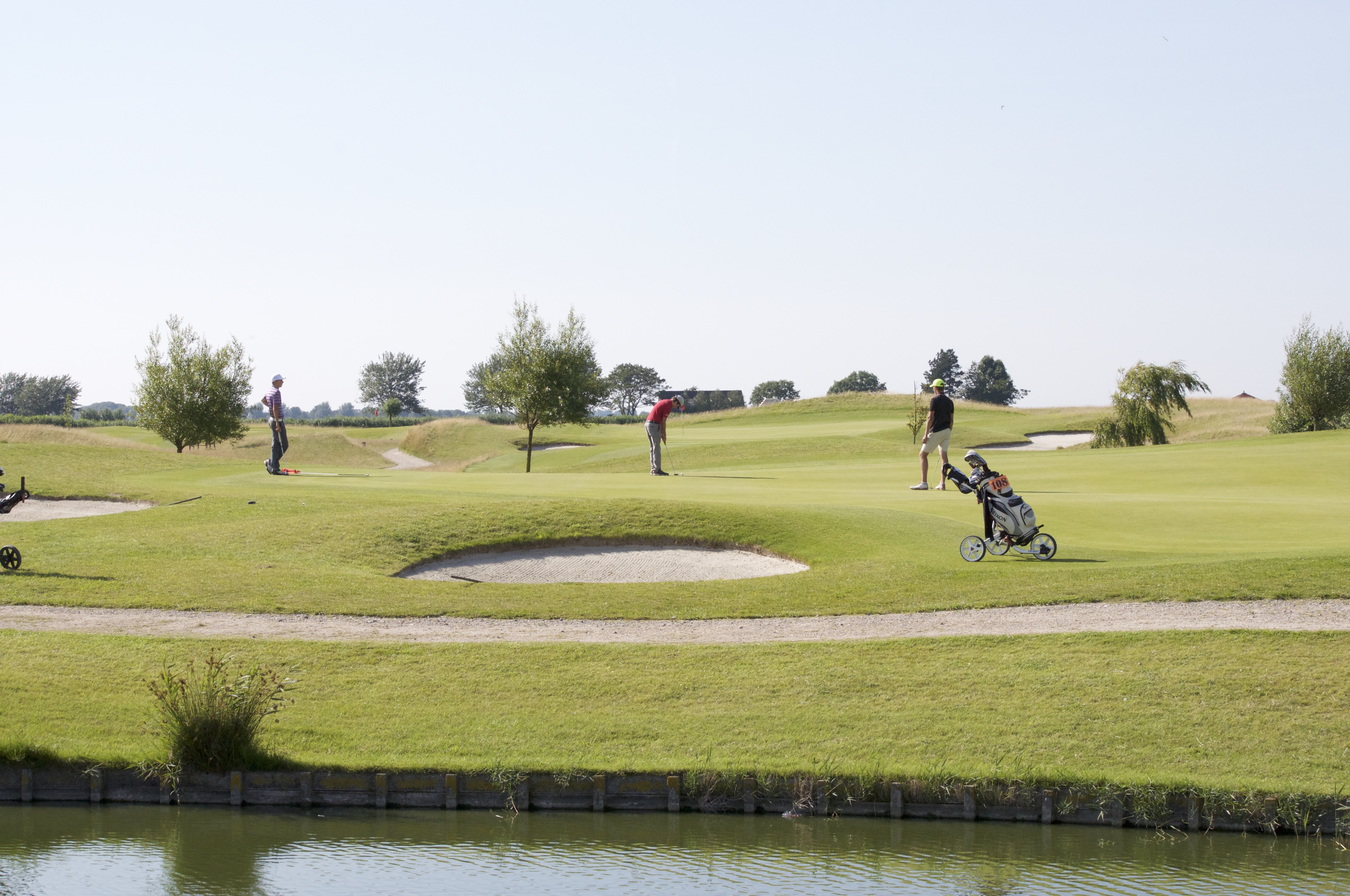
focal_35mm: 82
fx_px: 3090
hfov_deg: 24.6
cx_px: 675
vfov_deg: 16.5
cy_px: 448
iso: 1000
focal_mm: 55
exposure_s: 1/800
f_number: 14
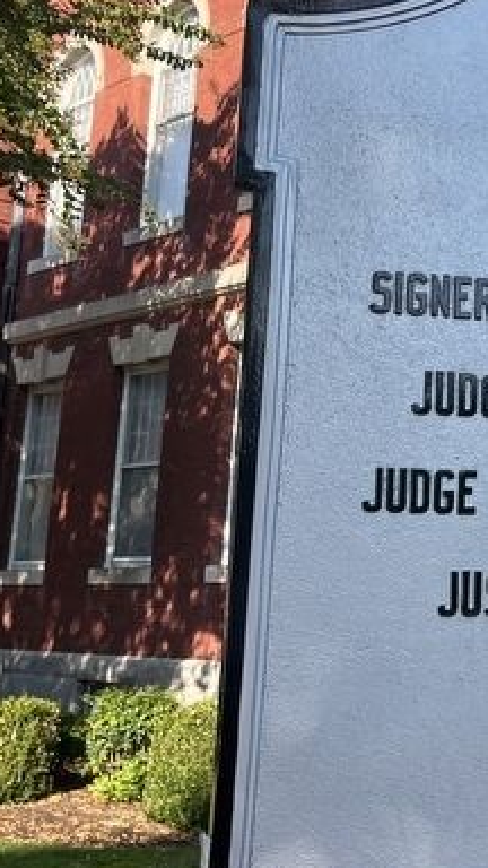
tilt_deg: +10.5
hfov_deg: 18.3
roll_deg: -0.4
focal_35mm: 59
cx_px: 712
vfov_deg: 35.4
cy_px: 387
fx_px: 1357
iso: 50
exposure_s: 1/1266
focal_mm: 5.1
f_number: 1.6
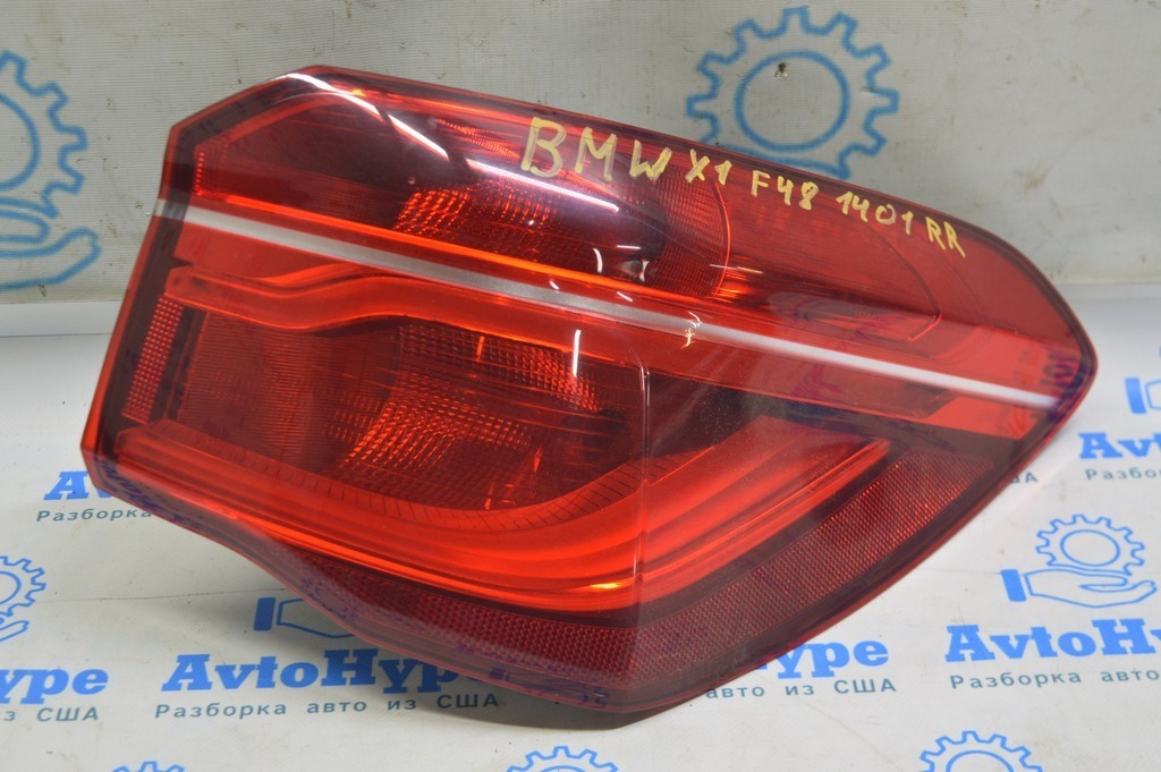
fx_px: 1933
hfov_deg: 33.4
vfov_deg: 22.6
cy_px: 386
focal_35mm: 60
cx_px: 580
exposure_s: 1/20
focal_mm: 40
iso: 400
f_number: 5.6
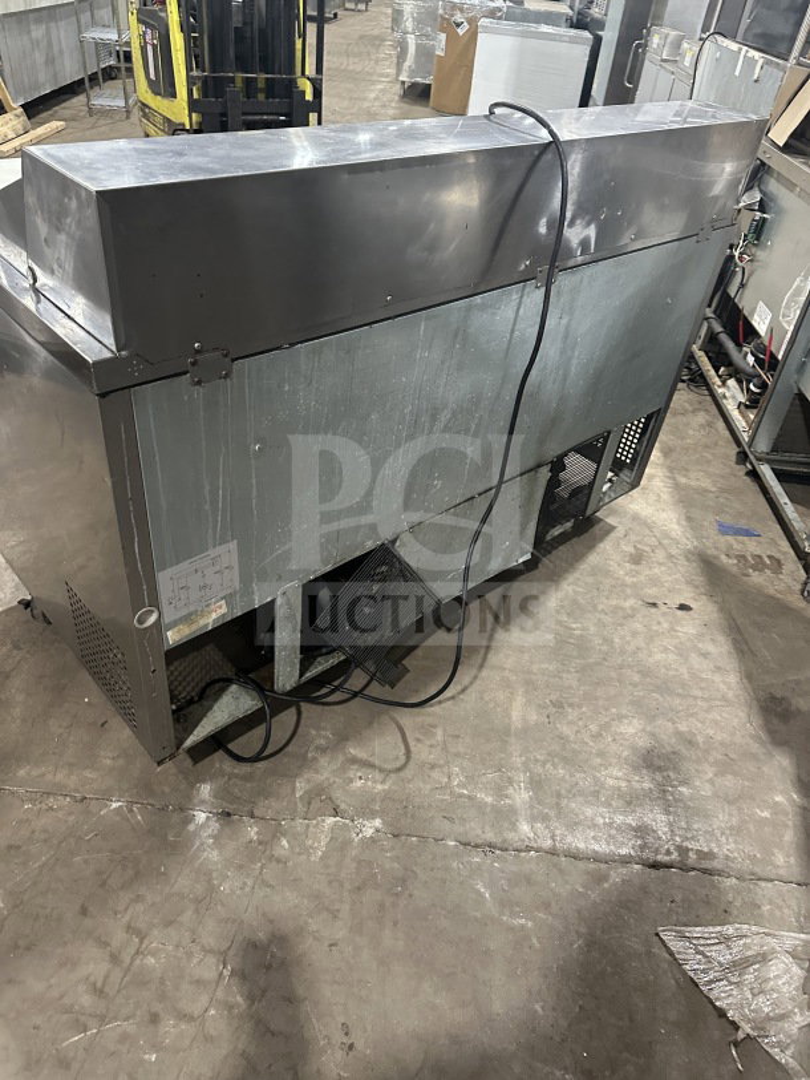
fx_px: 749
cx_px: 405
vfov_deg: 71.6
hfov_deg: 56.8
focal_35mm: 24
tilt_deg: -35.5
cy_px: 540
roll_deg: -8.7
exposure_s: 1/60
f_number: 1.78
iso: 500
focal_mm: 6.86
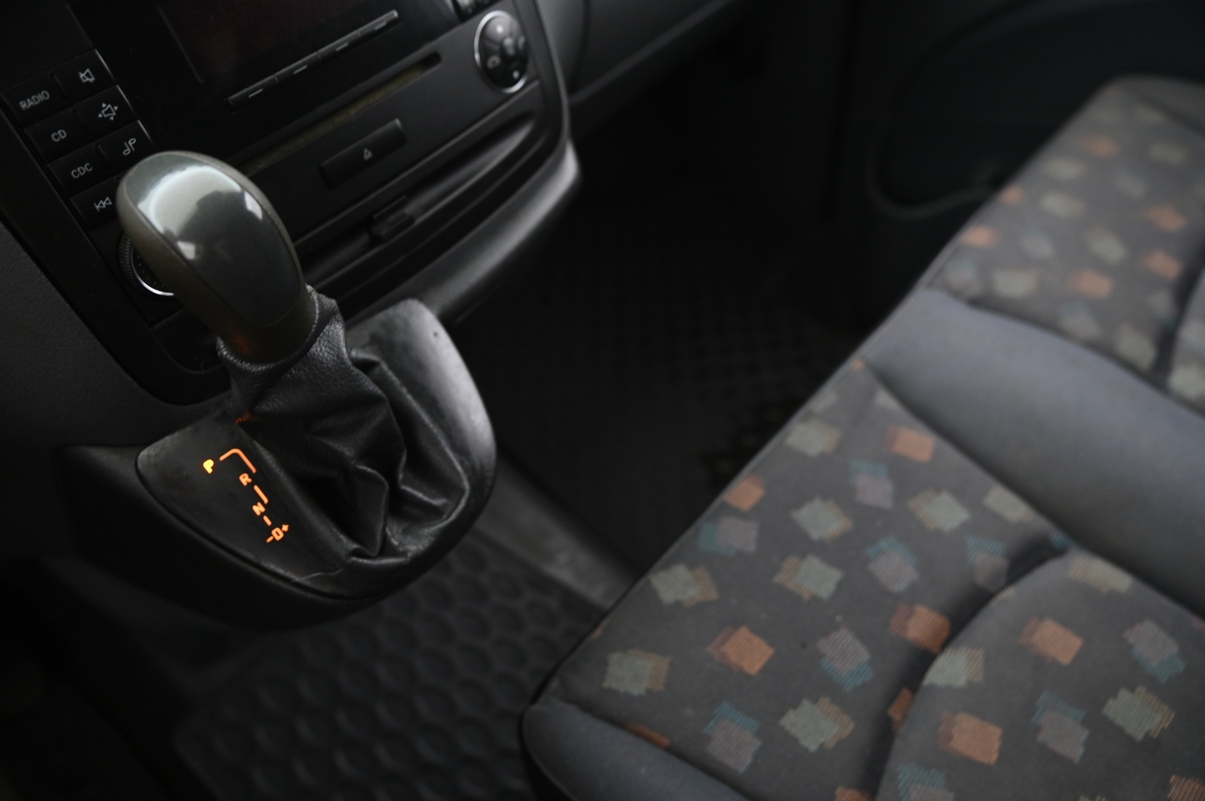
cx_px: 602
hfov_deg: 55.8
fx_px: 1137
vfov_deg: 38.8
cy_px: 400
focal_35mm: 34
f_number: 4
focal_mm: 34
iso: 2000
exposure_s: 1/8
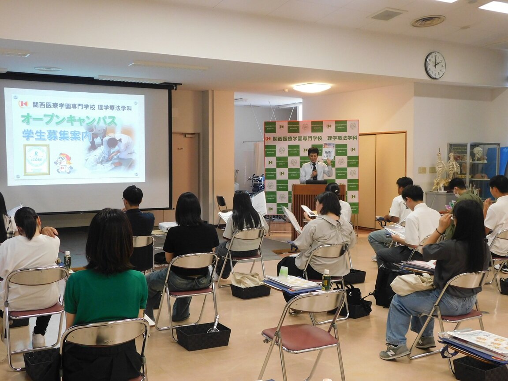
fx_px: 587
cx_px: 254
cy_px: 190
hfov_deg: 46.8
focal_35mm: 40
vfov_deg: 36.0
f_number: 3.6
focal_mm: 7.1
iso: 360
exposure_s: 1/30
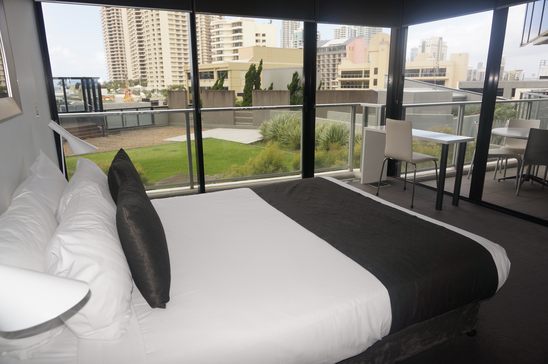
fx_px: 365
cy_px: 182
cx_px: 274
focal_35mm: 24
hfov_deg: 73.8
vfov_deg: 53.0
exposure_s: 1/160
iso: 100
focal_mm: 16
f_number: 4
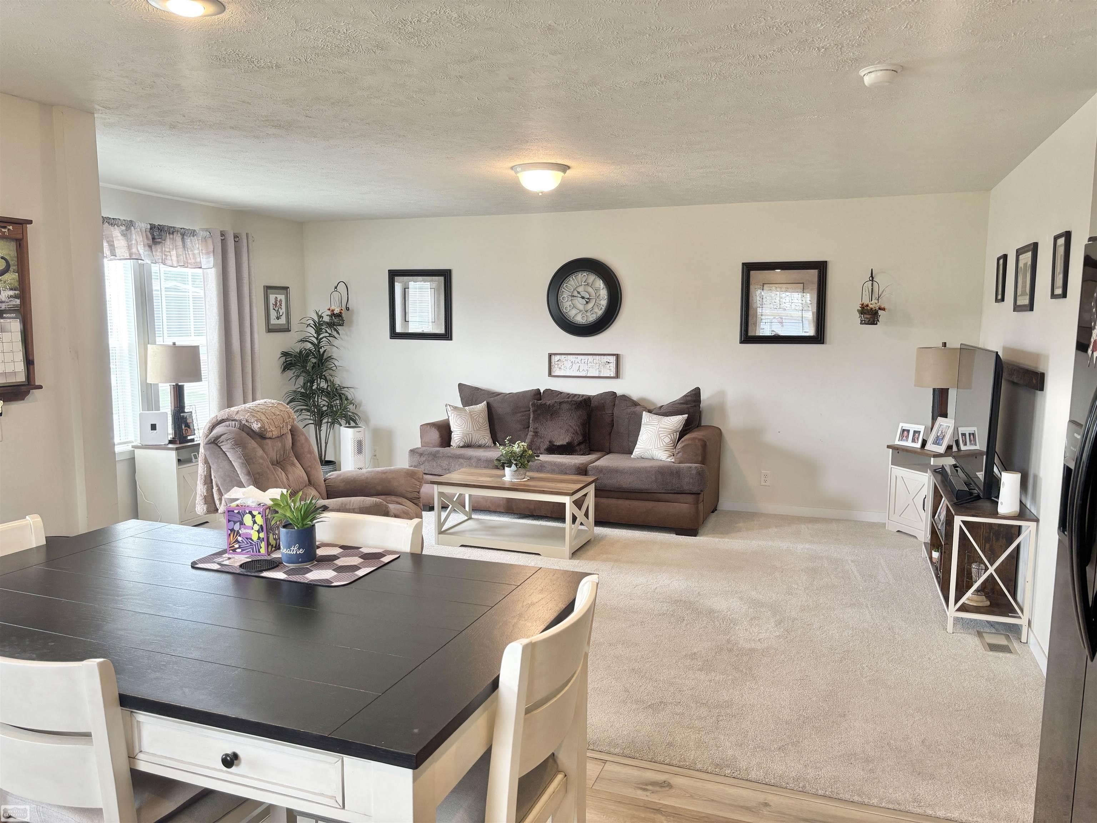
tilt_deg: -7.3
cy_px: 412
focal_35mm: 26
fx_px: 824
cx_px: 548
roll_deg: +0.2
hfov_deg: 67.3
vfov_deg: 53.1
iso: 100
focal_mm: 5.96
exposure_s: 1/120
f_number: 1.6
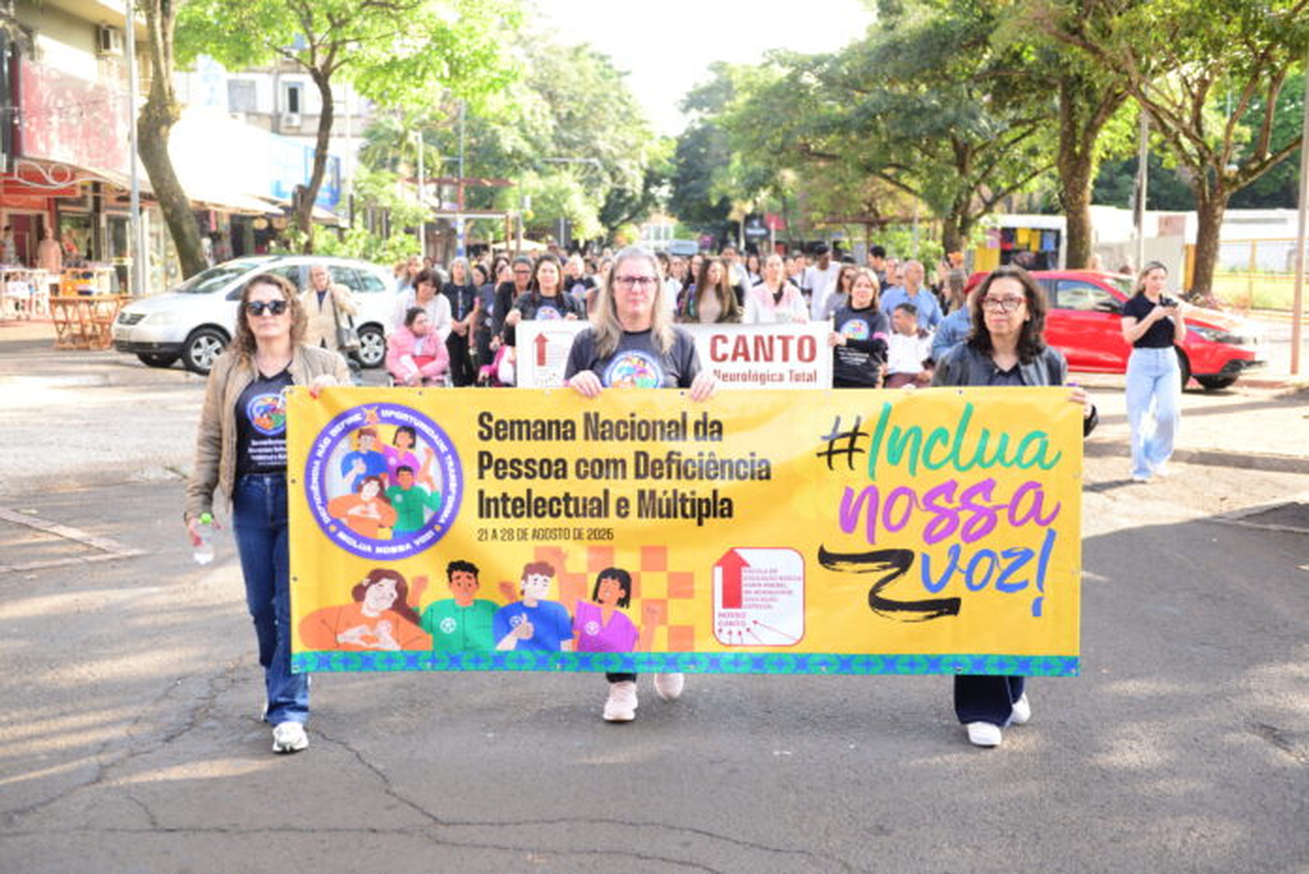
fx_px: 1601
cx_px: 654
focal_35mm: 44
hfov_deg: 44.5
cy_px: 437
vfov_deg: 30.6
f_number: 2.8
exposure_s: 1/200
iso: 160
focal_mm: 44
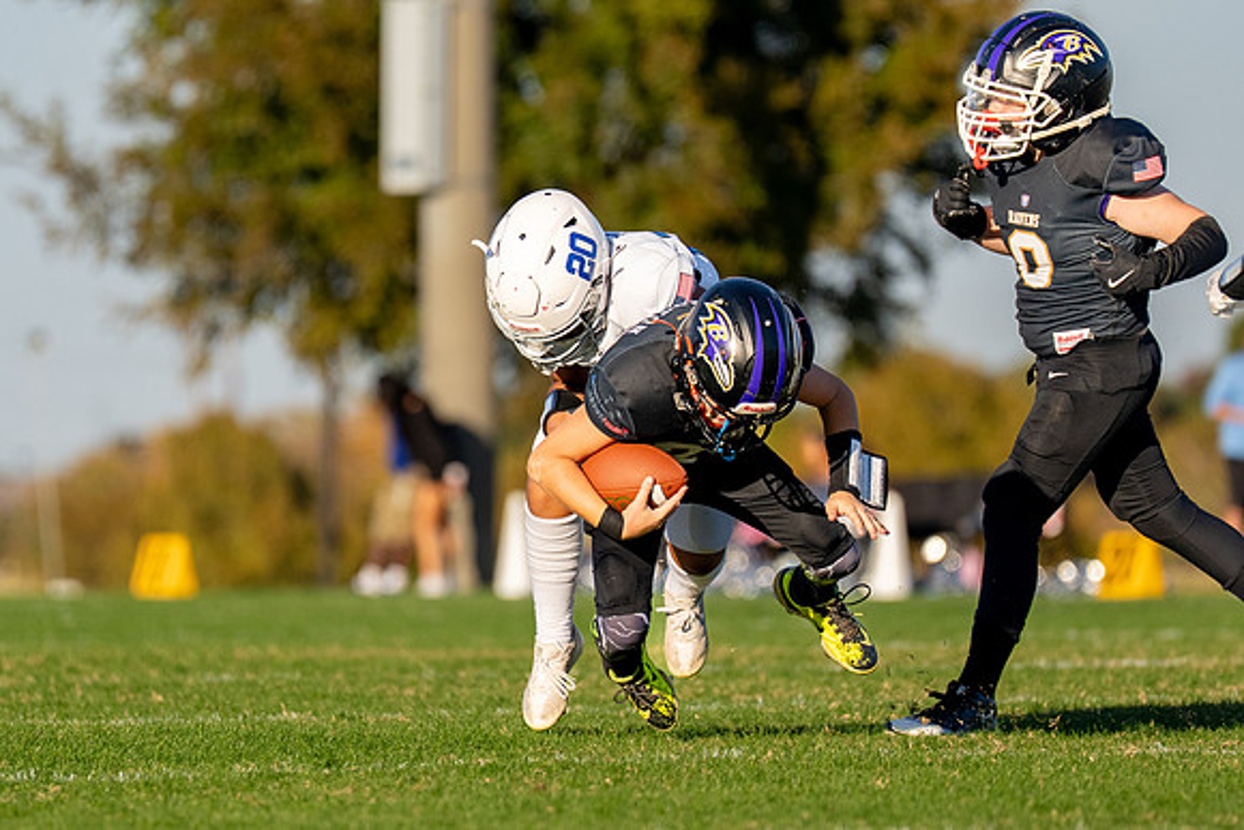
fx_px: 14871
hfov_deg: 4.8
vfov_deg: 3.2
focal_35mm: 430
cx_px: 535
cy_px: 420
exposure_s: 1/4000
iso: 200
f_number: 2.8
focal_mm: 200
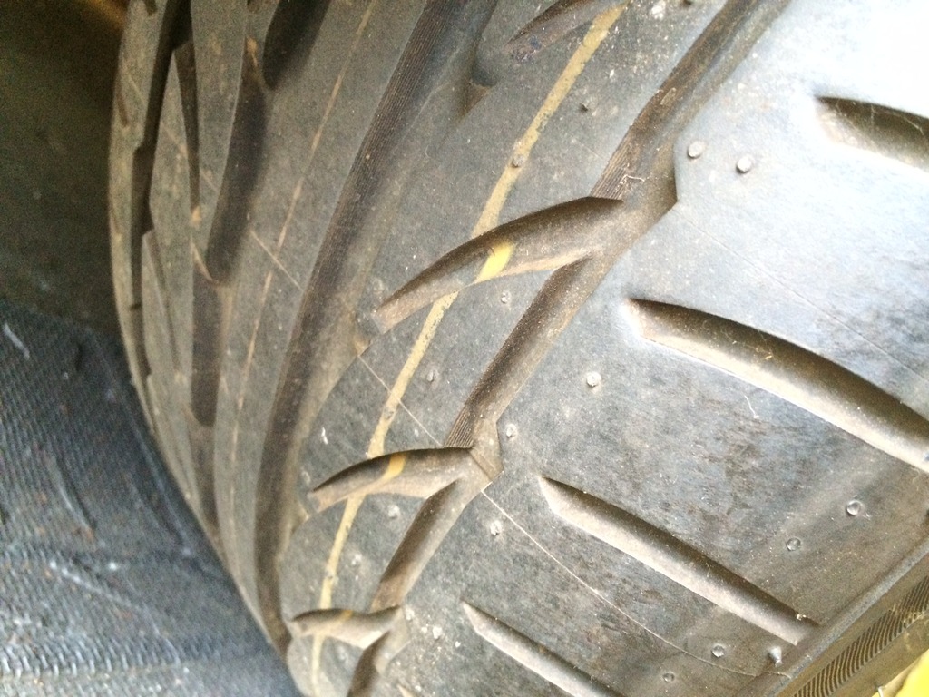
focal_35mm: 29
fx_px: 778
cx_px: 464
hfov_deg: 61.7
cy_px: 348
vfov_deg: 48.2
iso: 250
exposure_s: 1/30
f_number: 2.2
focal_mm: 4.15
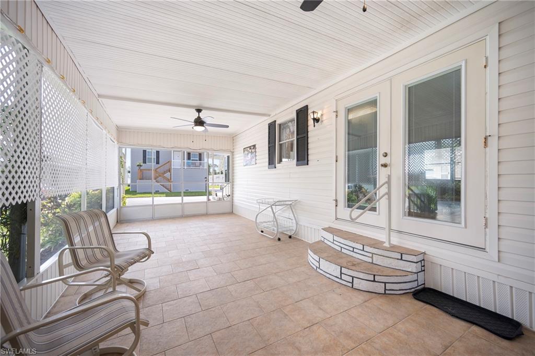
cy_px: 178
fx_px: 208
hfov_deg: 104.3
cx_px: 268
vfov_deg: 81.2
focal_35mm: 14
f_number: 4
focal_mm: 14
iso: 100
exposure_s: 1/50
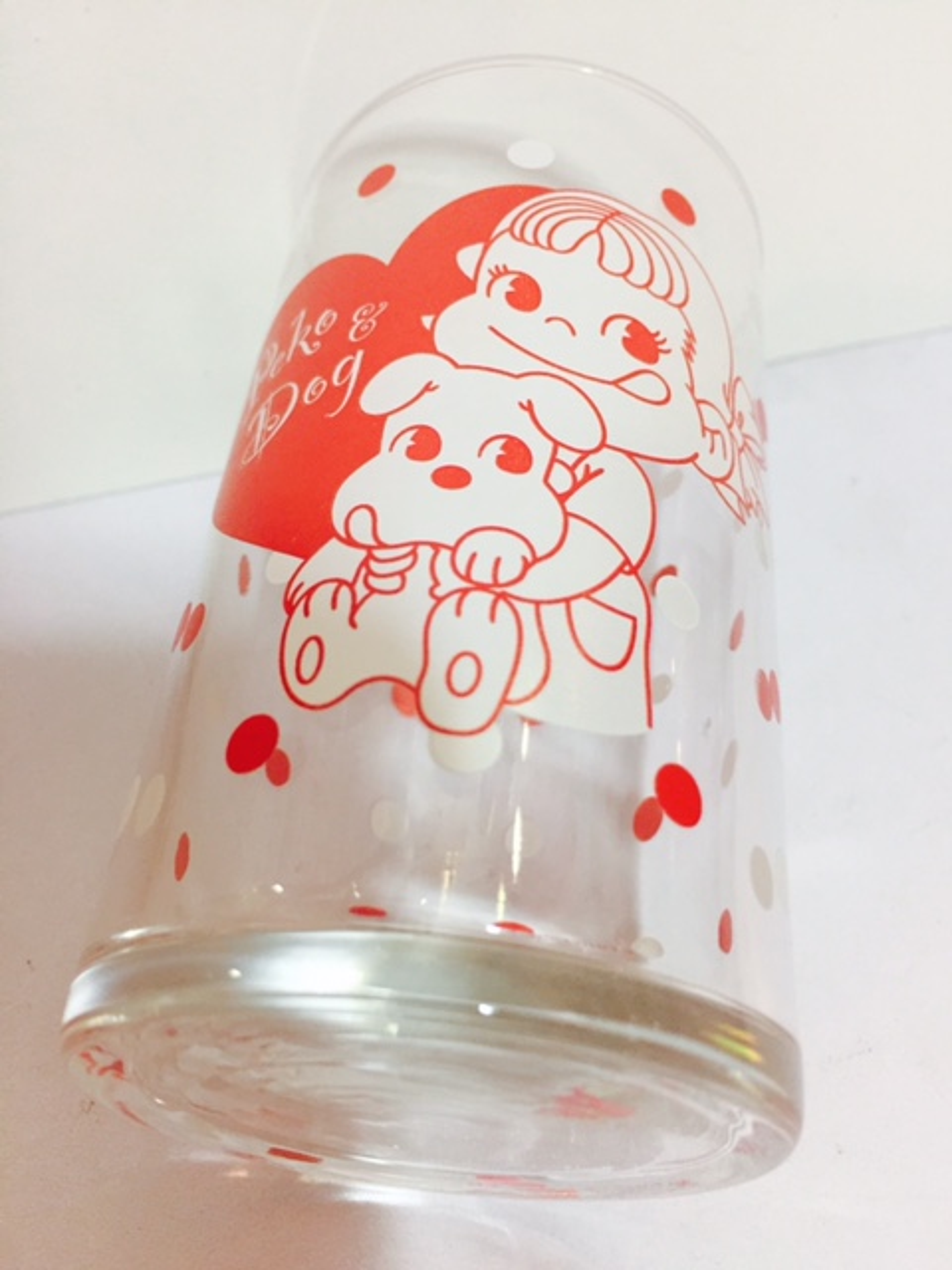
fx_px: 1063
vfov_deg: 61.7
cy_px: 635
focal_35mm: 29
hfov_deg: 48.2
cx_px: 476
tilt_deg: -52.9
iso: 80
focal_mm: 4.15
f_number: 2.2
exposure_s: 1/33
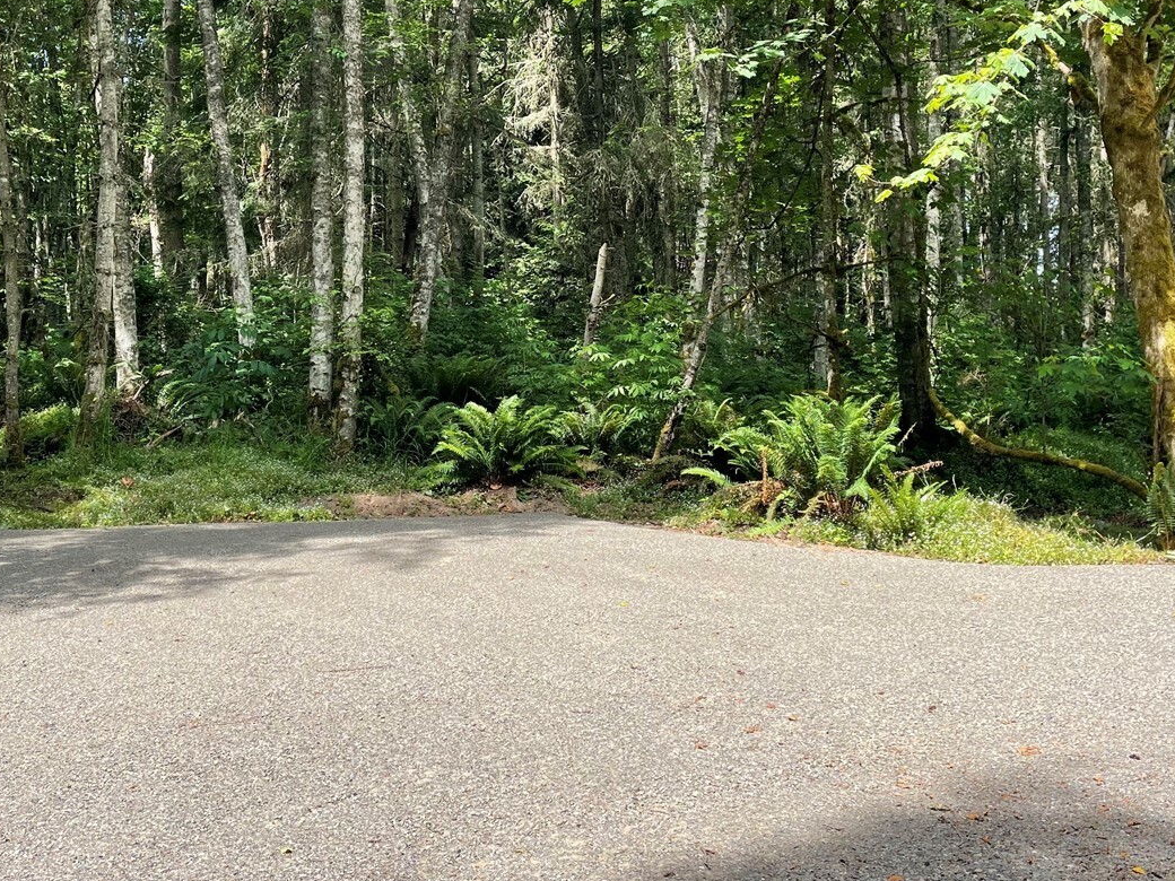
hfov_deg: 46.8
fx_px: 1358
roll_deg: +2.1
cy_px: 245
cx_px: 568
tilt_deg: +4.5
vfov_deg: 35.3
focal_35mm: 40
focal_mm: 4.2
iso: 32
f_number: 1.6
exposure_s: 1/725
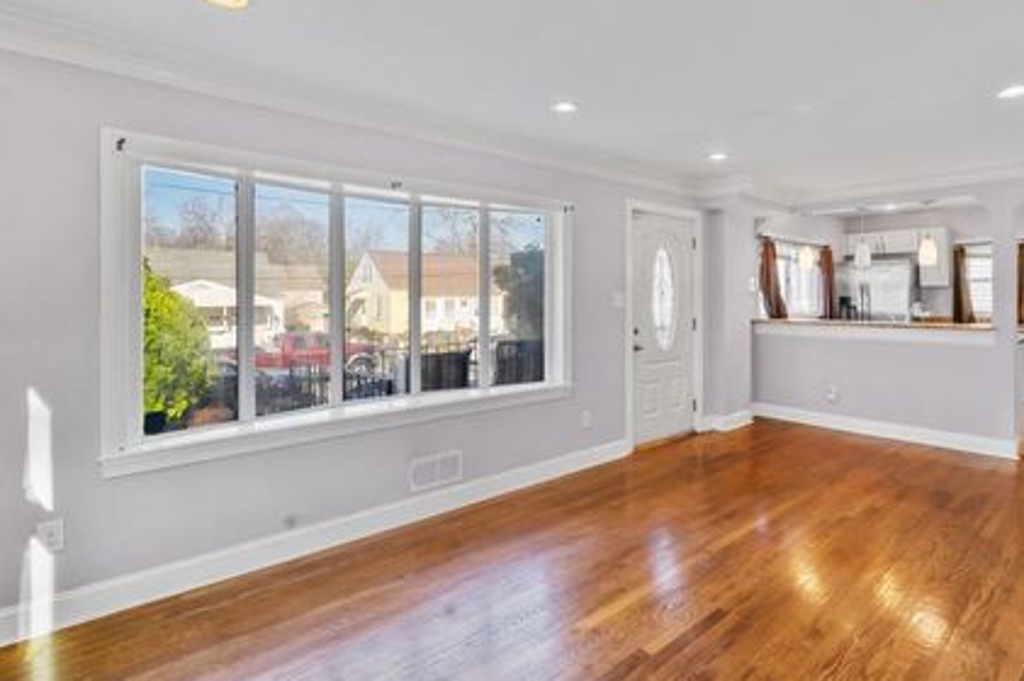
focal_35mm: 19
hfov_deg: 86.4
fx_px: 540
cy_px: 330
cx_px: 584
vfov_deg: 64.5
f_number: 8
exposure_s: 1/30
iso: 400
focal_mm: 16
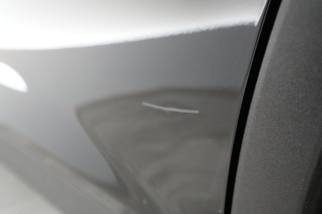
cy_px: 107
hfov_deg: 65.5
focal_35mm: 28
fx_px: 250
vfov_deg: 46.4
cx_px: 161
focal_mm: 28
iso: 16000
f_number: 5.6
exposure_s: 1/80
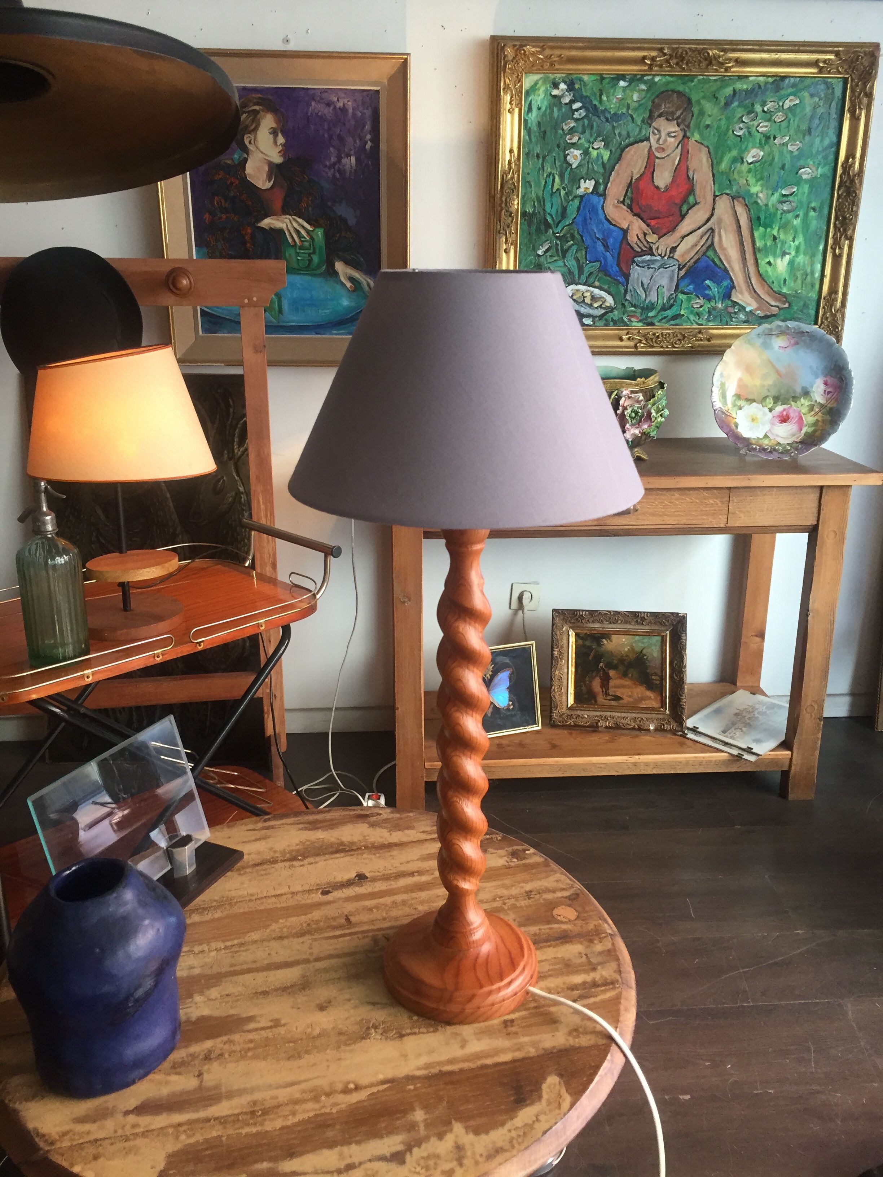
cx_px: 442
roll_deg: -0.5
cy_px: 588
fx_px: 986
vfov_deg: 61.7
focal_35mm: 29
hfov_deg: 48.2
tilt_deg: -19.1
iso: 80
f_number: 2.2
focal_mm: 4.15
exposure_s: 1/33
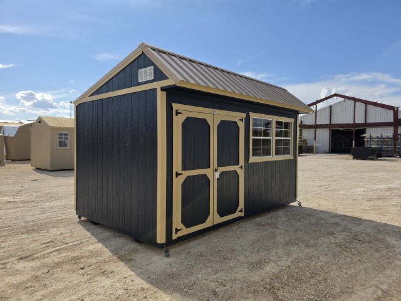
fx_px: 266
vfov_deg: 58.9
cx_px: 200
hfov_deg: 73.9
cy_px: 150
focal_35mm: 23
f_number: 1.4
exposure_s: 1/7939
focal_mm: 6.5
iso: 50
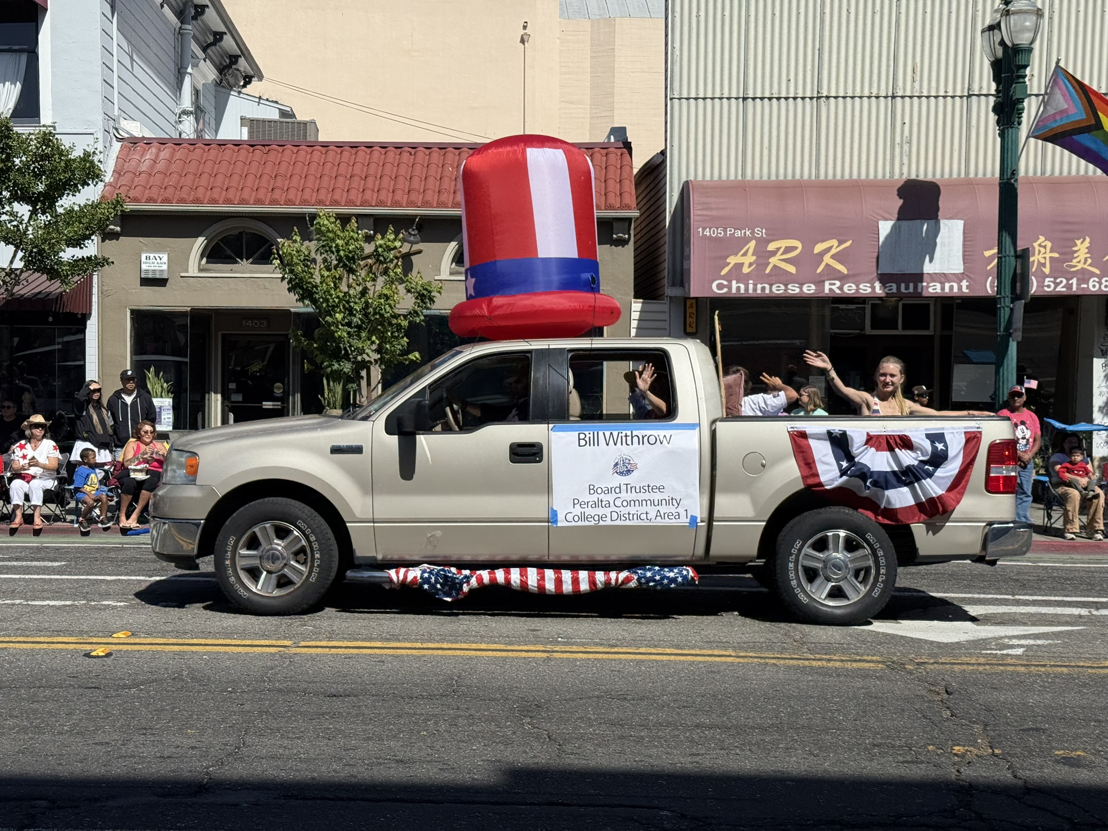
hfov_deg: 39.7
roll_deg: +1.0
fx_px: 1536
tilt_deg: -1.7
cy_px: 416
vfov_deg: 30.3
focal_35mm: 48
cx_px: 554
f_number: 1.78
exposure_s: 1/7143
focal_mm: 6.76
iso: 64
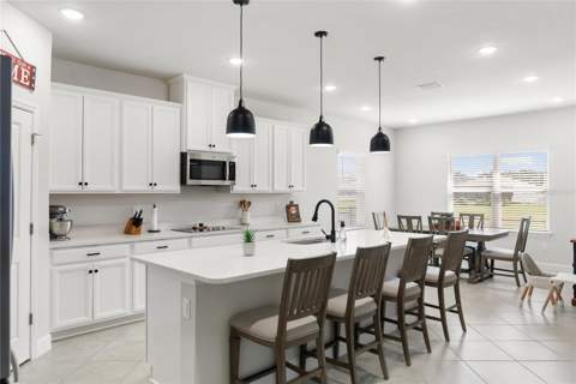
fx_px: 384
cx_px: 288
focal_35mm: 24
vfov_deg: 53.1
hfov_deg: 73.7
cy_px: 192
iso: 2000
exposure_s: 1/90
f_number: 5.6
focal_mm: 24
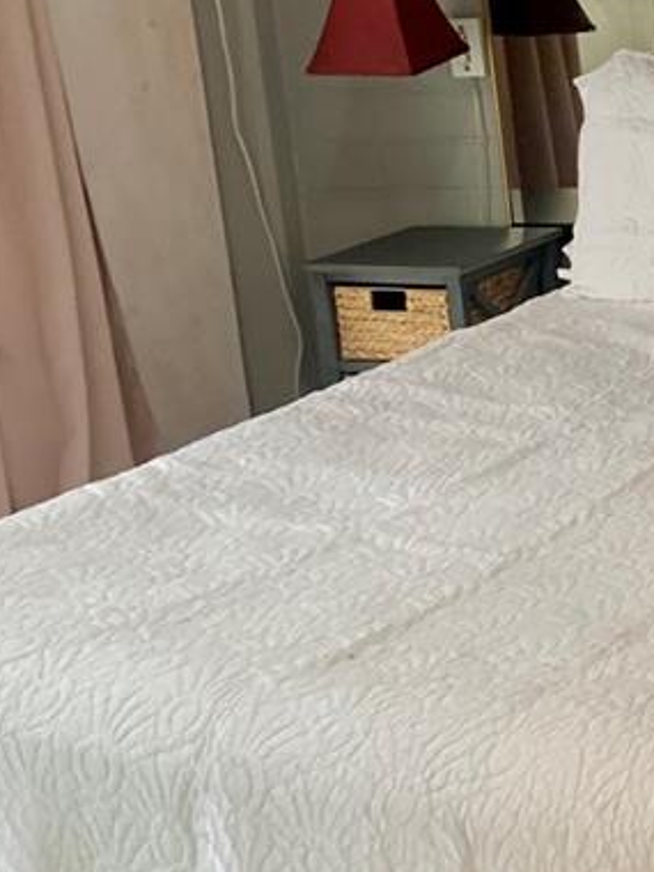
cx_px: 799
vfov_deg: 23.8
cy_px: 330
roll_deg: +3.9
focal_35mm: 82
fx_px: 2066
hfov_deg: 17.1
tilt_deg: -12.4
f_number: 1.8
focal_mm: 4.25
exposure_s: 1/60
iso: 200
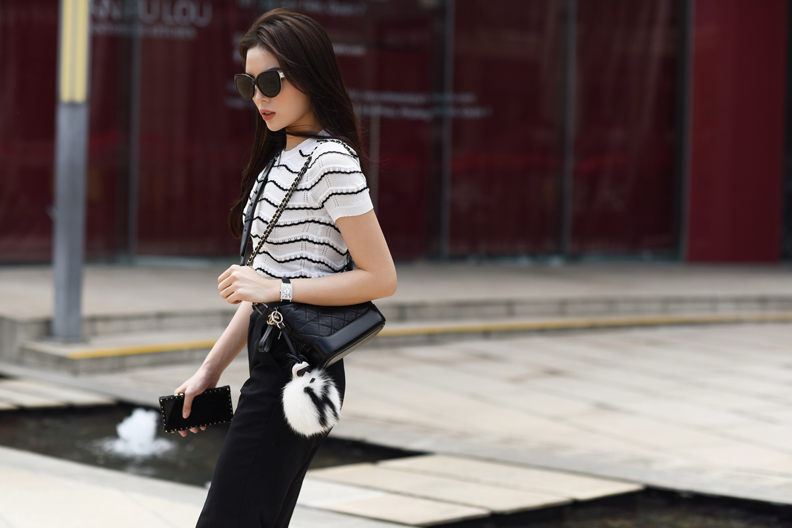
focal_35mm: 85
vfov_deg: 16.1
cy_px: 264
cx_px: 396
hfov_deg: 23.9
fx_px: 1871
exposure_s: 1/5000
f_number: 2.8
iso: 200
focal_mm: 85
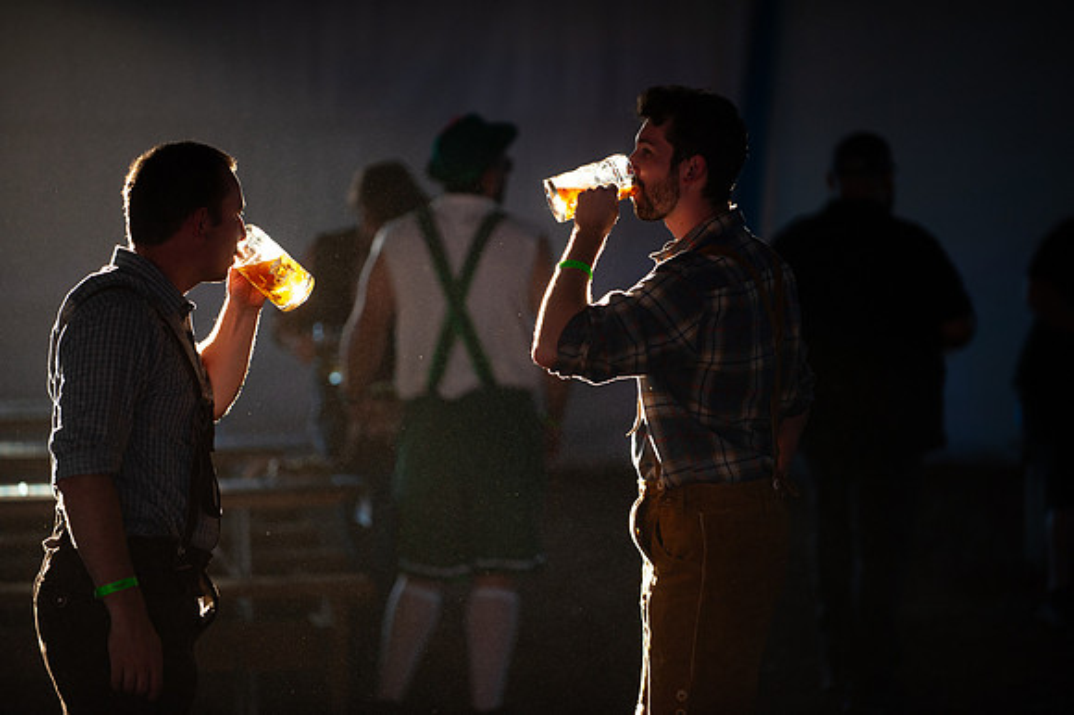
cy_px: 358
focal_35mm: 170
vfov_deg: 8.1
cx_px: 537
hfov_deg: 12.1
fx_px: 5069
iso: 200
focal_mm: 170
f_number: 2.8
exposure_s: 1/400
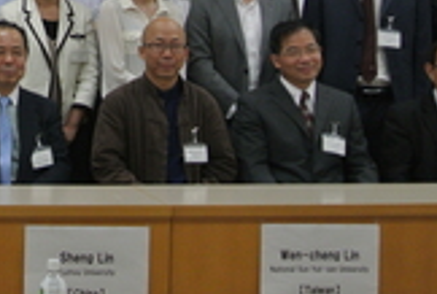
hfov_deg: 16.9
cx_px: -119
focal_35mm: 114
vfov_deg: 11.8
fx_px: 1388
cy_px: -61
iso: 280
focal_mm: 14
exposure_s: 1/60
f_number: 4
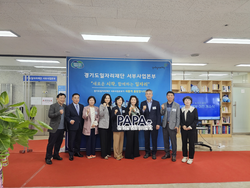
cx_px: 125
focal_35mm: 23
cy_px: 94
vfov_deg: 58.9
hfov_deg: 73.9
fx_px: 166
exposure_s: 1/240
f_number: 1.7
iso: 500
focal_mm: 6.3
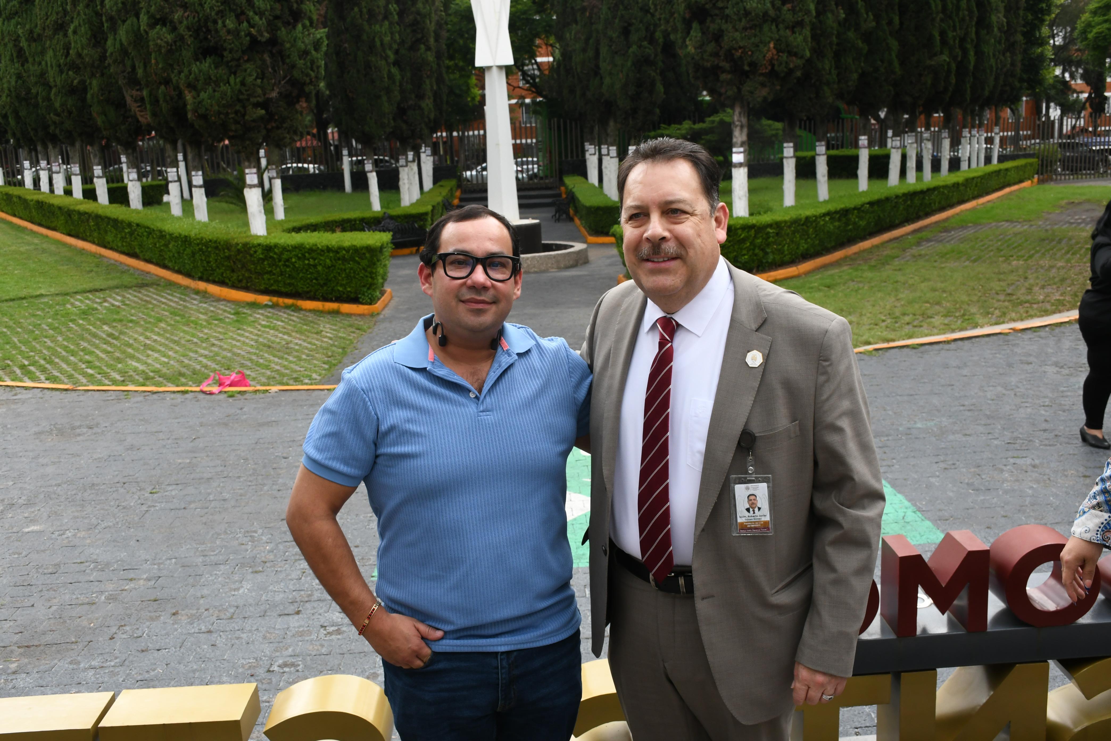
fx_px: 1111
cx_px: 556
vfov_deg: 36.9
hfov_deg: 53.1
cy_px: 370
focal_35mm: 36
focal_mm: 24
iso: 640
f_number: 9
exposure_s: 1/160
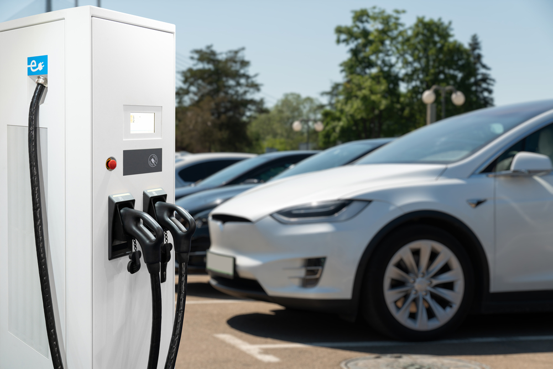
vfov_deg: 20.0
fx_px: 1045
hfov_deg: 29.7
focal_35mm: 68
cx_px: 276
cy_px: 184
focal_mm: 68
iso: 160
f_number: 4.5
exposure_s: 1/1250
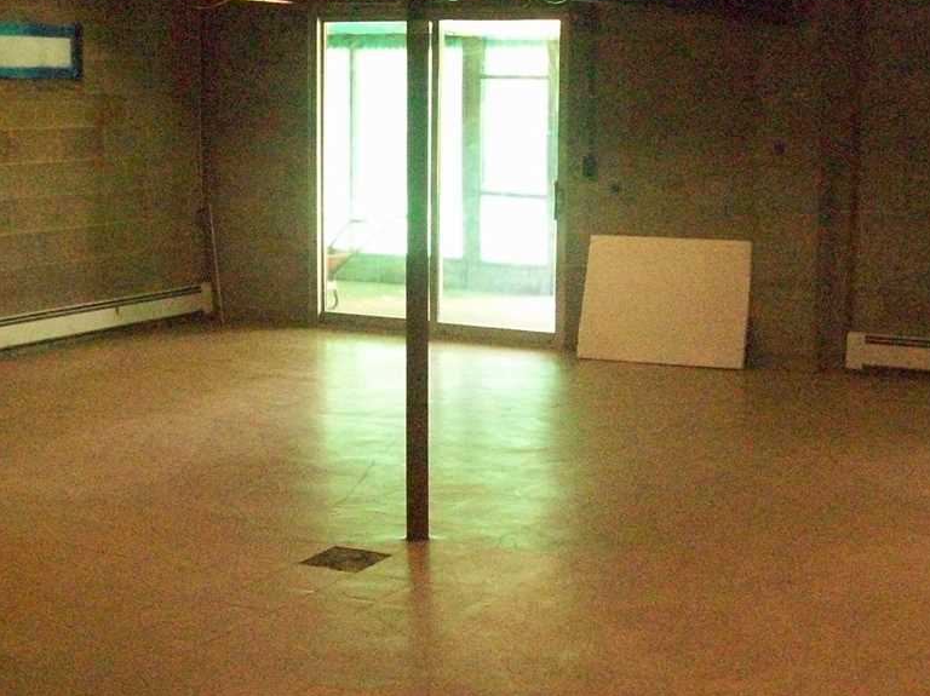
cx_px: 598
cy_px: 291
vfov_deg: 24.4
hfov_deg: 32.0
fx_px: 1611
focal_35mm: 60
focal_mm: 6
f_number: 2.7
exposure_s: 1/128
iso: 800
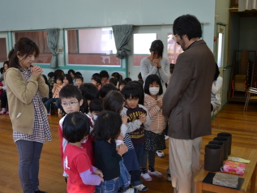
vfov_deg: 36.0
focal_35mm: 40
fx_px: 297
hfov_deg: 46.8
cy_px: 104
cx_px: 128
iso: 400
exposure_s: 1/60
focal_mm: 22
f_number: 4
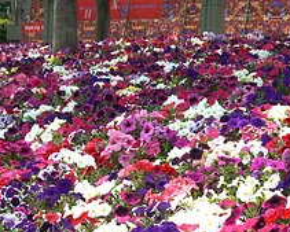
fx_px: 773
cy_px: 207
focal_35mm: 90
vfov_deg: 16.9
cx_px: 241
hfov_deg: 21.0
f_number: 2.8
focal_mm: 7.9
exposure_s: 1/500
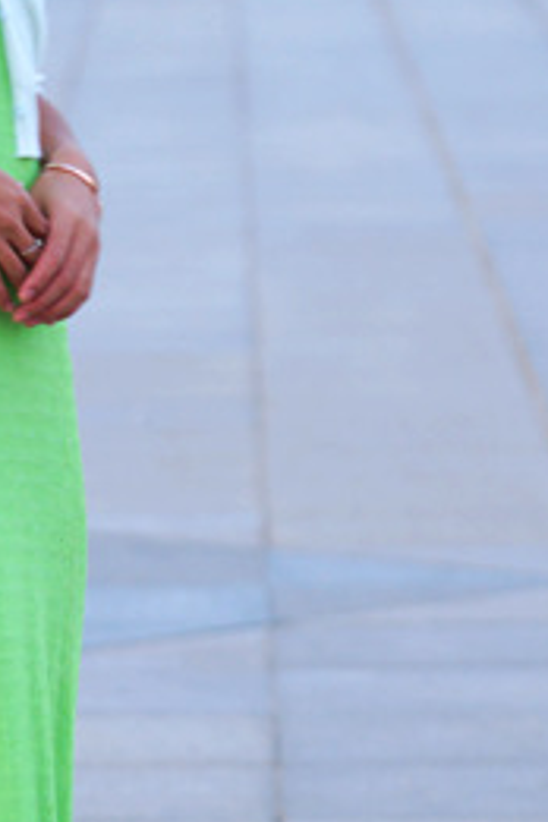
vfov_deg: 5.3
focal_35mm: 386
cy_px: 318
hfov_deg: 3.6
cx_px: -3
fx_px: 8813
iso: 200
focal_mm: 112
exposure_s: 1/30
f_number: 4
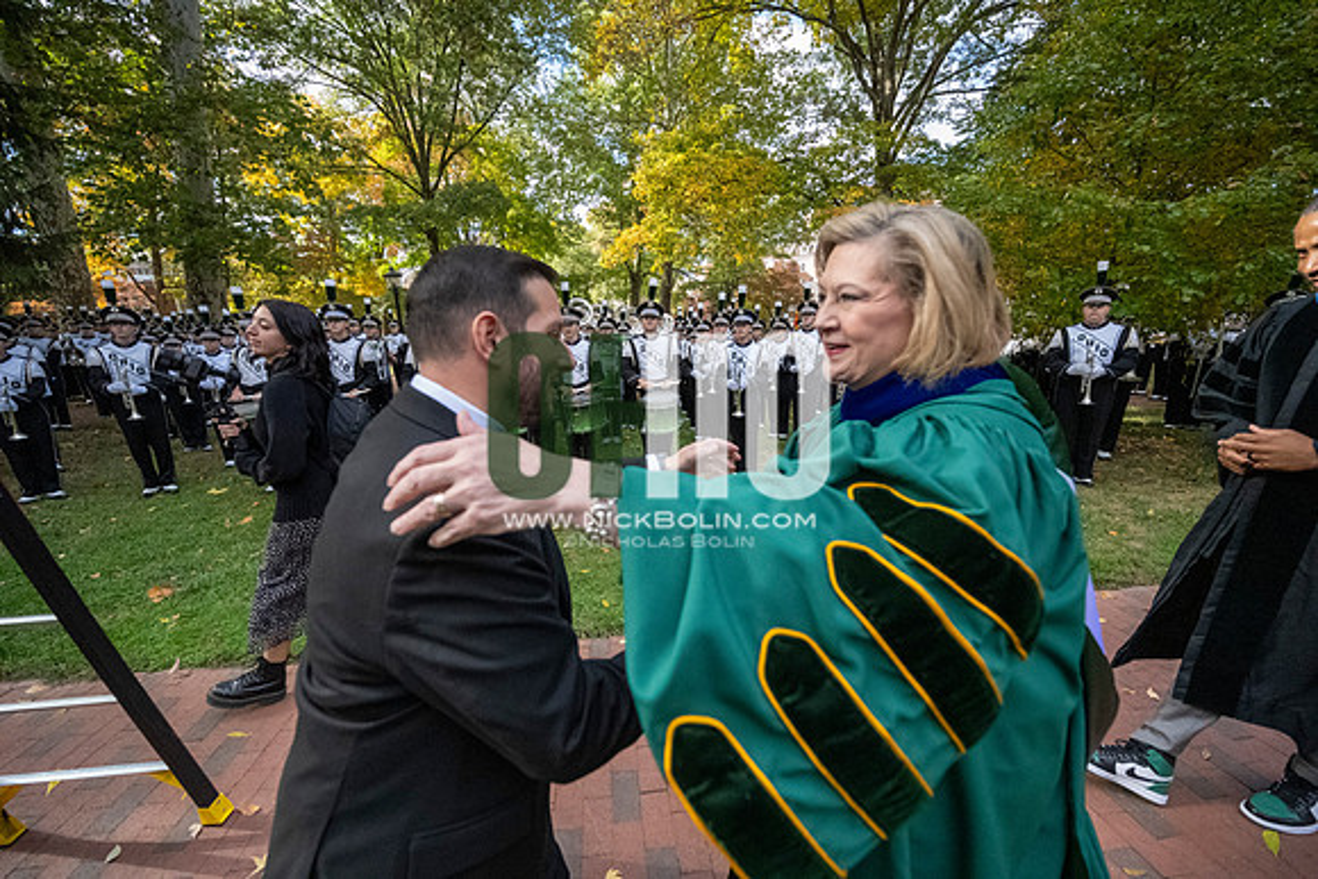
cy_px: 440
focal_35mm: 14
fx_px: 513
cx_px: 659
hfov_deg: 104.2
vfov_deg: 81.2
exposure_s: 1/8000
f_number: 4
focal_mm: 14
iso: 6400
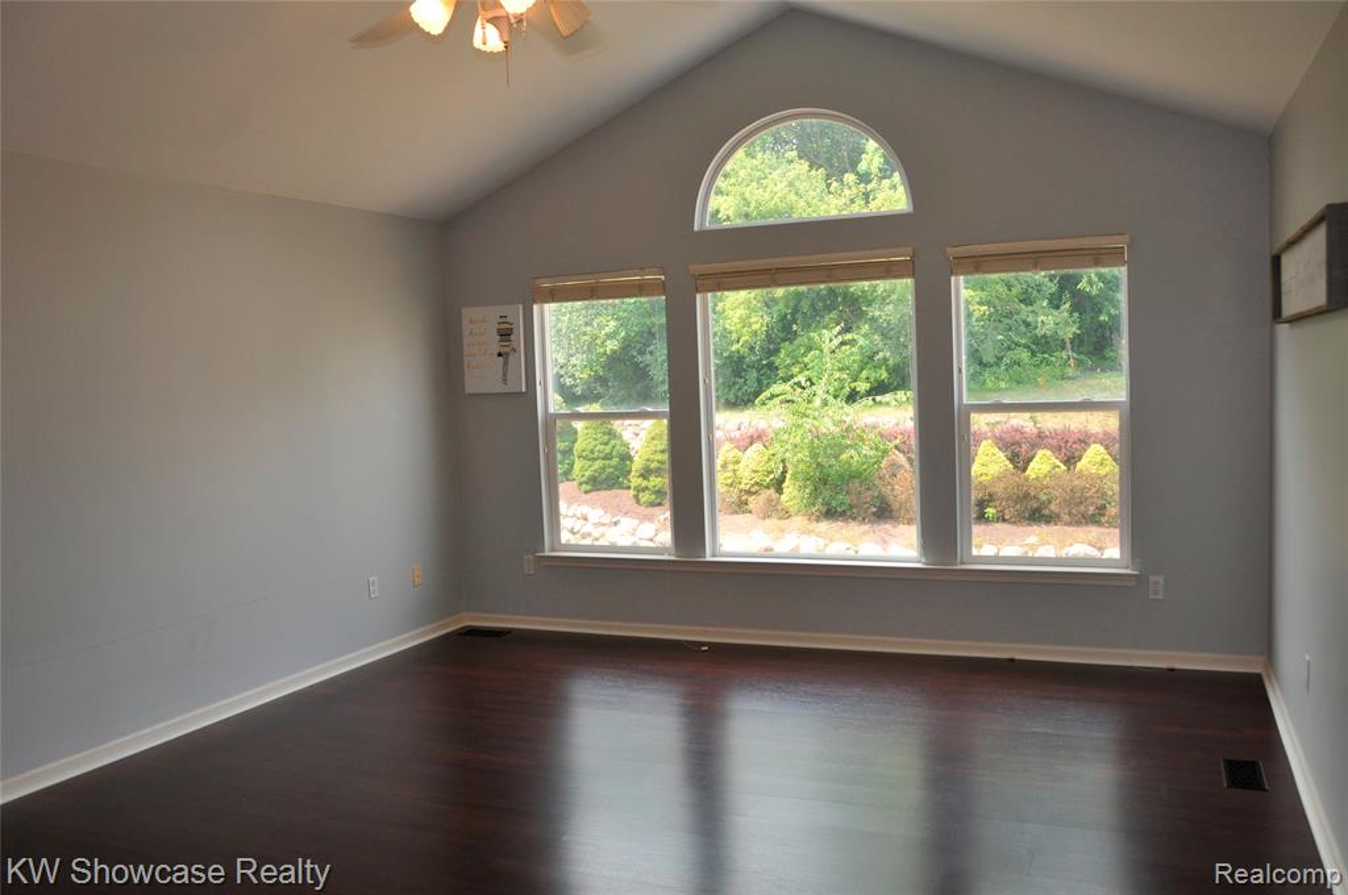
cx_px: 674
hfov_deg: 62.0
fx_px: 1122
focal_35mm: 30
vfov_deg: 43.5
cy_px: 448
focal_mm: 20
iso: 400
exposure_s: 1/250
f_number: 5
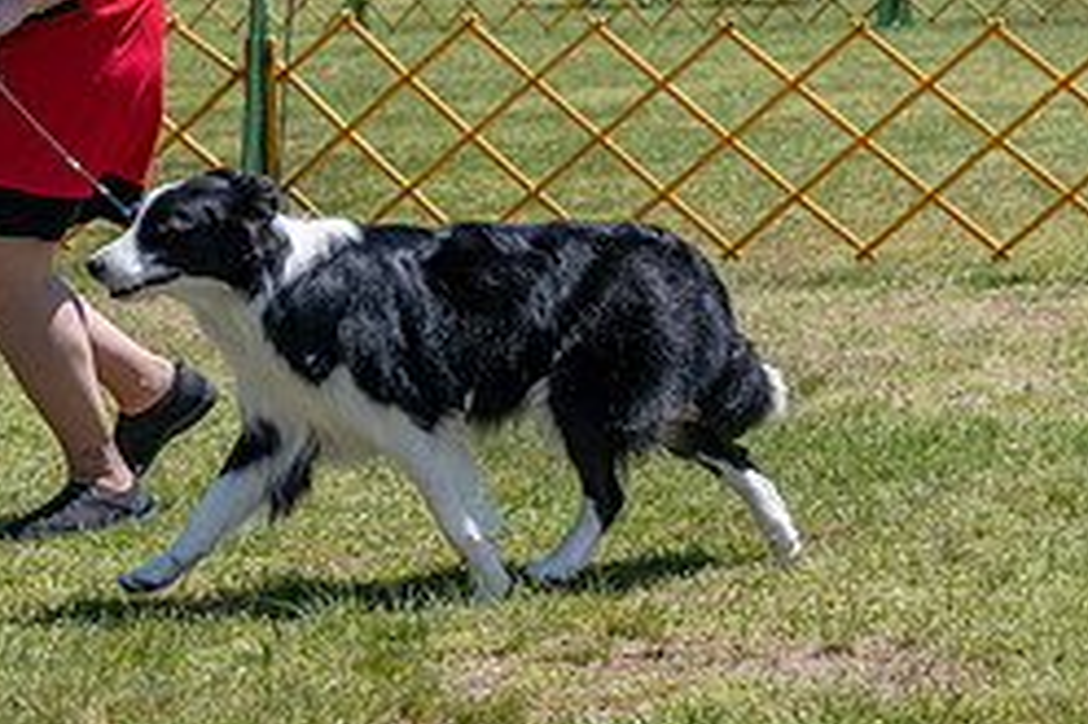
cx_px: 408
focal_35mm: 164
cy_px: -33
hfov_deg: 12.5
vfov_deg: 8.3
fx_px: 4953
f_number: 7.1
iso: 500
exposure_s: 1/1600
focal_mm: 70
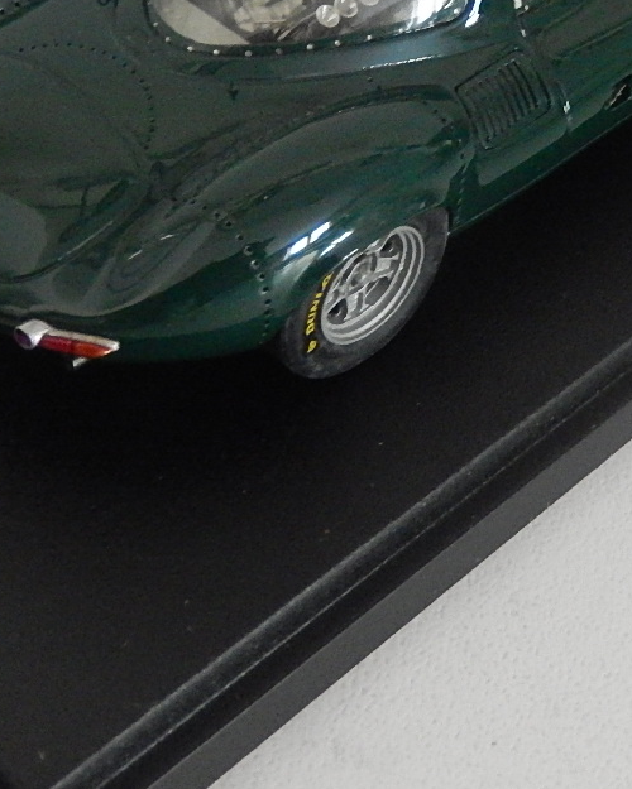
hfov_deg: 19.1
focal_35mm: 80
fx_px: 1870
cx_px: 406
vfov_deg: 23.5
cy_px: 159
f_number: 3.8
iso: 800
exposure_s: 1/8
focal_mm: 5.7
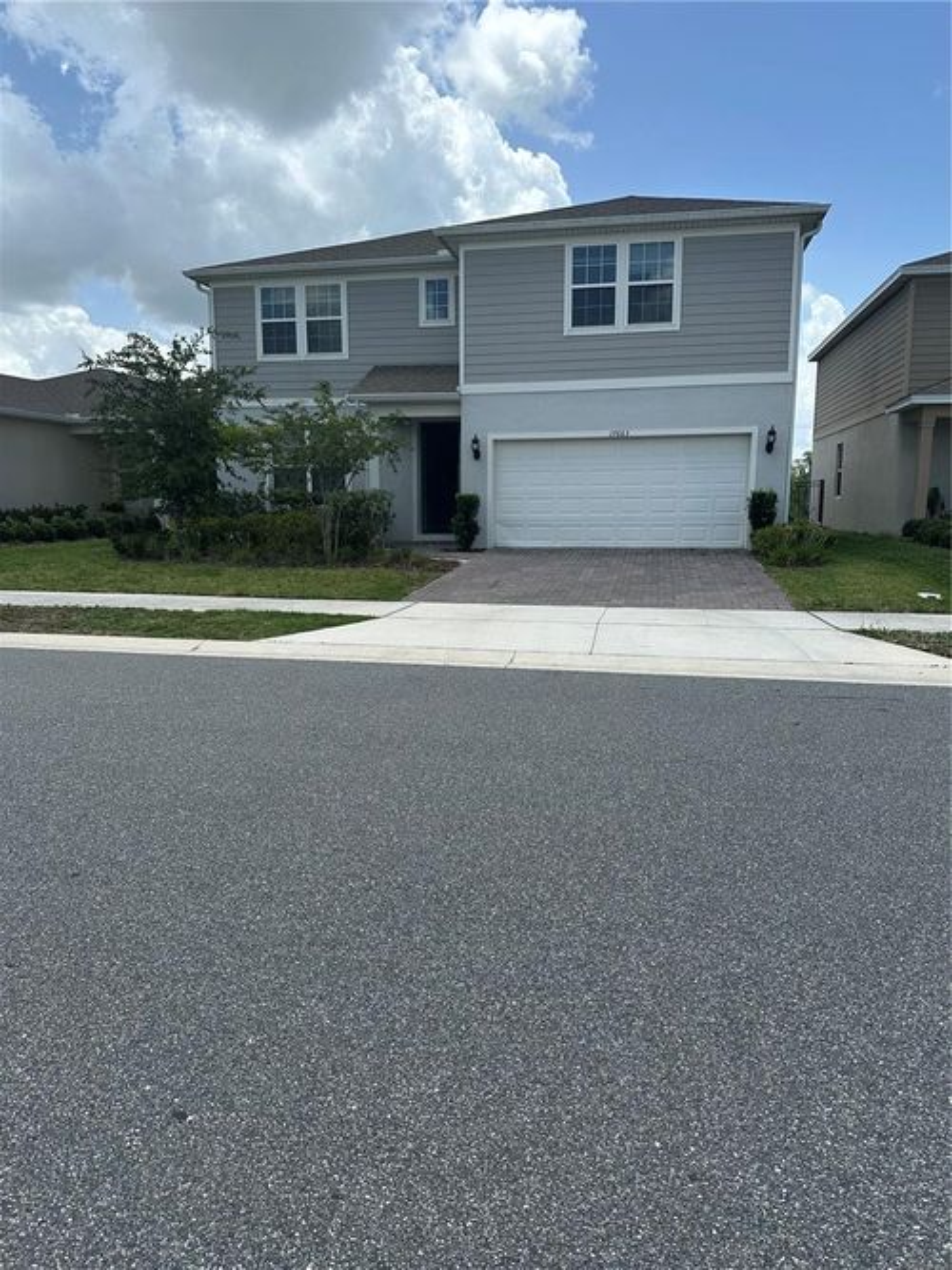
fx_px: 880
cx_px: 476
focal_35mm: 24
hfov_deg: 56.8
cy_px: 635
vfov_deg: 71.6
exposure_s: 1/4762
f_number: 1.78
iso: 80
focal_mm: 6.86
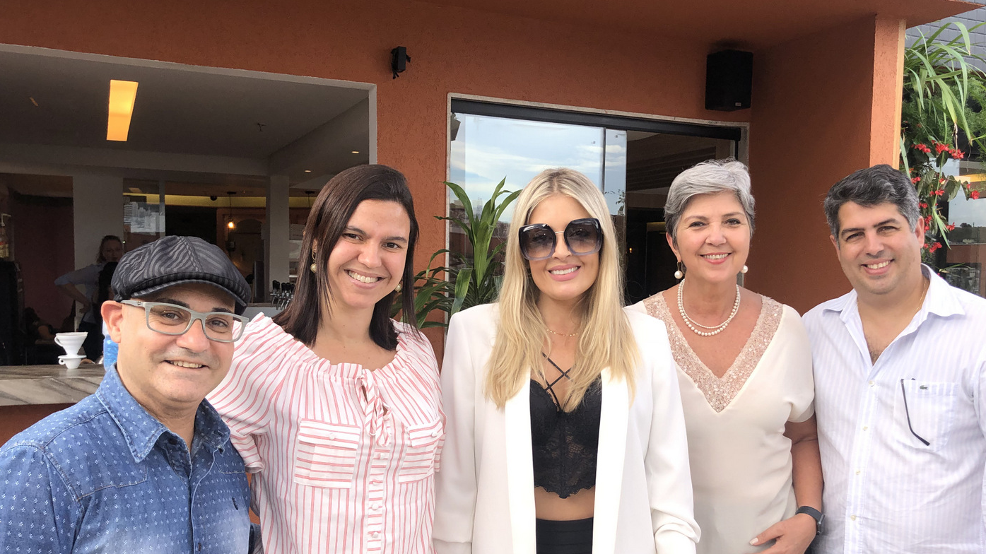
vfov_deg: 33.6
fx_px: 915
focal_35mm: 35
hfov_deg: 56.5
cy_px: 335
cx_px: 540
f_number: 1.8
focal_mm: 3.99
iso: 20
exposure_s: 1/287
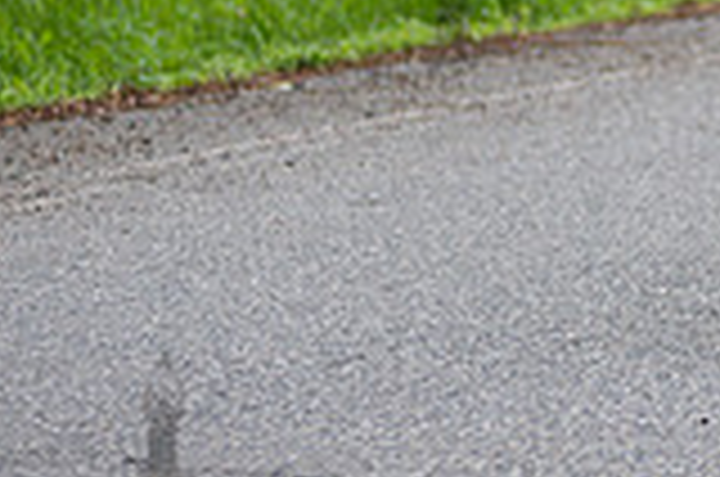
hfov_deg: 4.7
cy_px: -227
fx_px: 8703
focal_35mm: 436
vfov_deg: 3.1
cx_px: 1030
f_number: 2.8
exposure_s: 1/800
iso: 400
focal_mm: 120
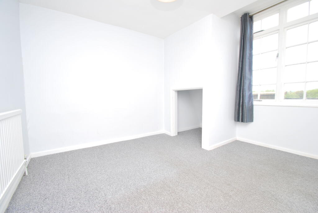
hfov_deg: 100.3
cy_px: 106
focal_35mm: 15
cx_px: 159
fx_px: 133
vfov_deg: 77.6
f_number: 5.6
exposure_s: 1/125
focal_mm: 10
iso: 200
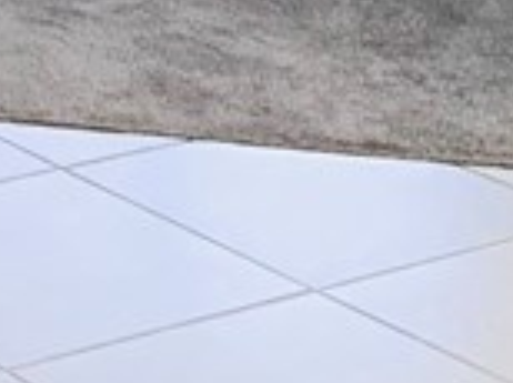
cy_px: -596
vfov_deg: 7.1
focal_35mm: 193
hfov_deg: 9.4
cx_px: -640
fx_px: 2856
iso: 40
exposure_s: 1/120
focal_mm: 3
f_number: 1.8
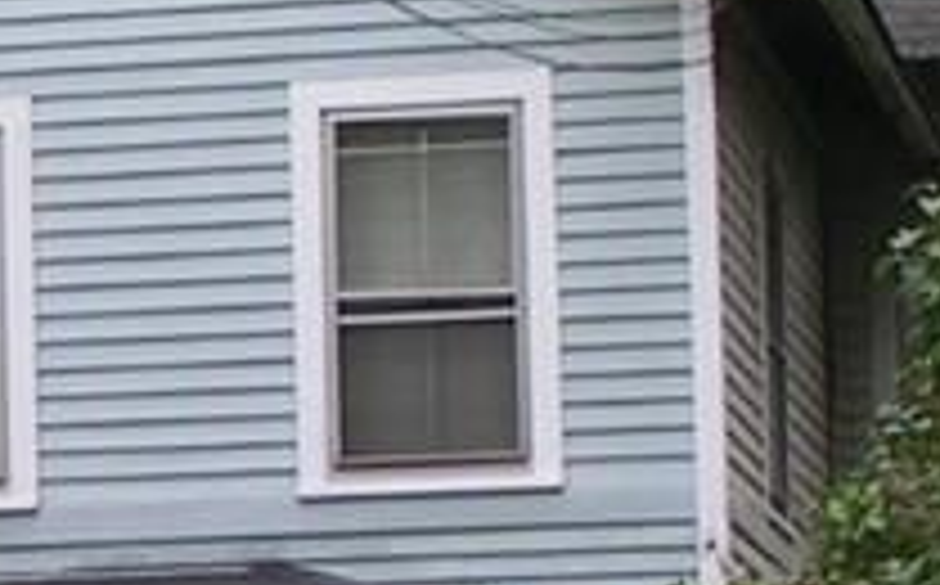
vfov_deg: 6.4
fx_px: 5193
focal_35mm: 203
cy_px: 580
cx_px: 31
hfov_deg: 10.3
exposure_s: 1/50
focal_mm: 6
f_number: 5
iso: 50
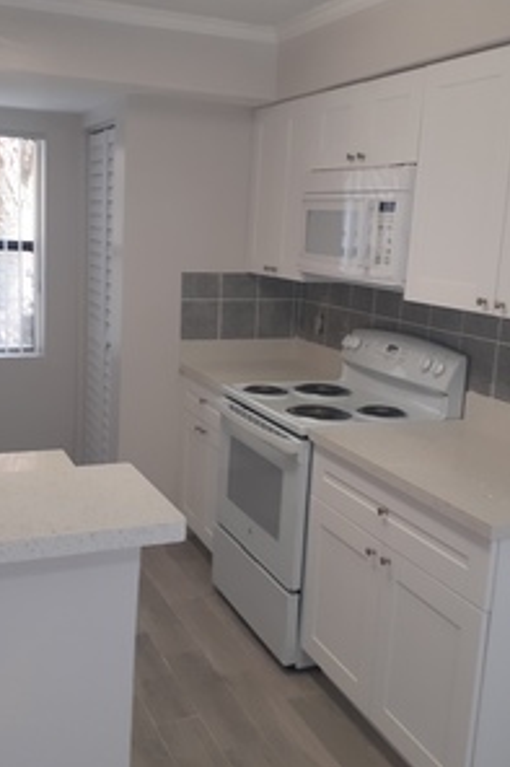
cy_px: 384
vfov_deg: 50.7
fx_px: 808
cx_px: 243
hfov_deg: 35.0
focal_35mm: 38
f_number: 1.9
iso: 80
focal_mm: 3.6
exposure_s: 1/60
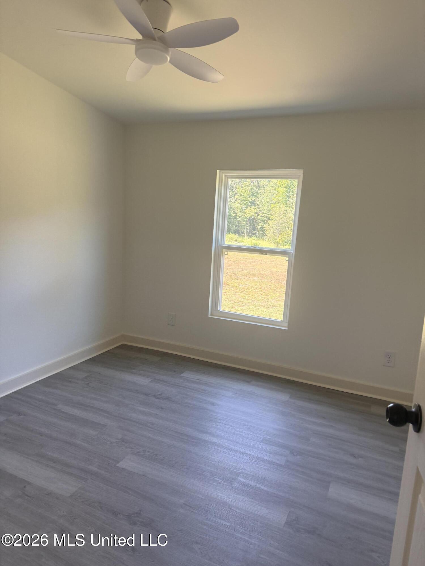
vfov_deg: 71.6
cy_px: 283
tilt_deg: -9.5
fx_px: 393
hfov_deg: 56.8
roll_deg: -1.3
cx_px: 212
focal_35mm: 24
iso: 160
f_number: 1.78
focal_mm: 6.76
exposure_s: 1/163
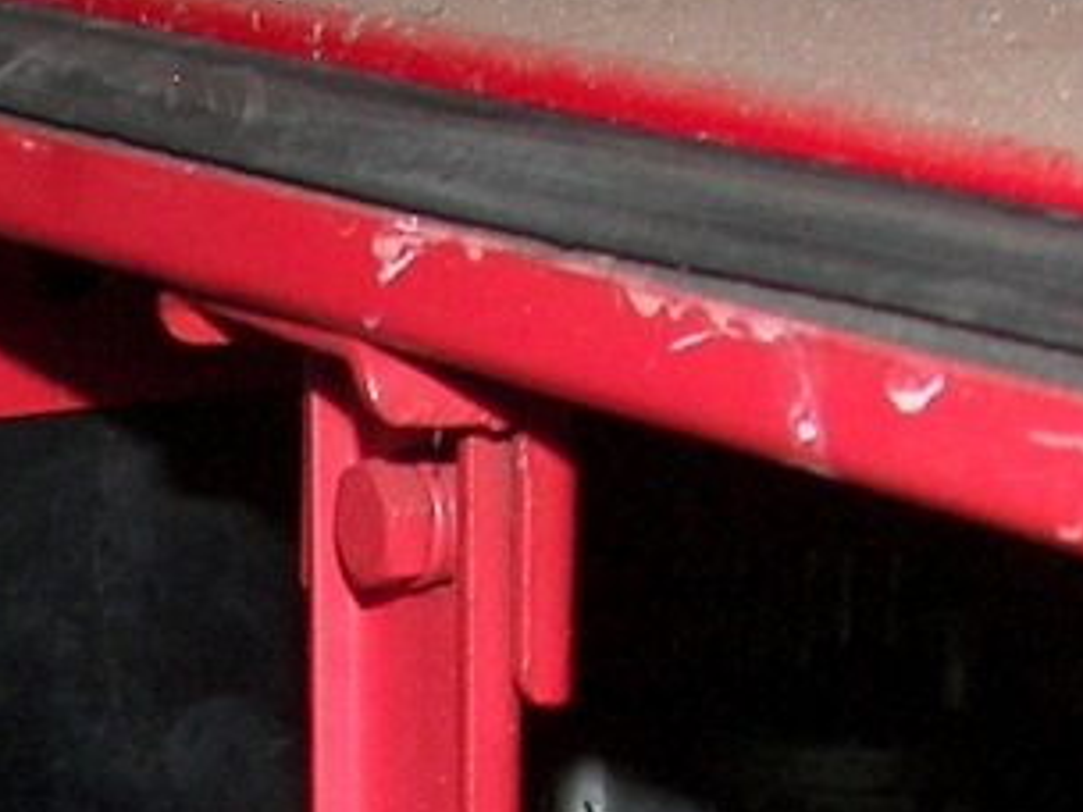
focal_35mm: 166
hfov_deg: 11.8
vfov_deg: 8.7
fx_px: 5193
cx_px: 61
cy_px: 1332
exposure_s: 1/30
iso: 100
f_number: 2.8
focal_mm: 6
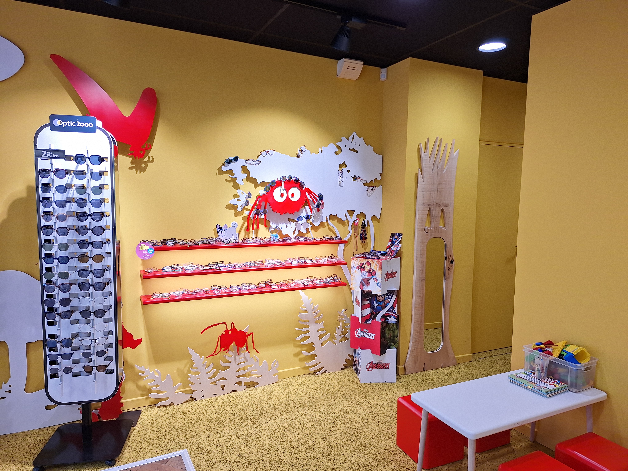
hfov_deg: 73.9
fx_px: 417
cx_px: 314
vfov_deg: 58.9
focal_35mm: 23
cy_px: 236
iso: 40
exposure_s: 1/112
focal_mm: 5.54
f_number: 1.8
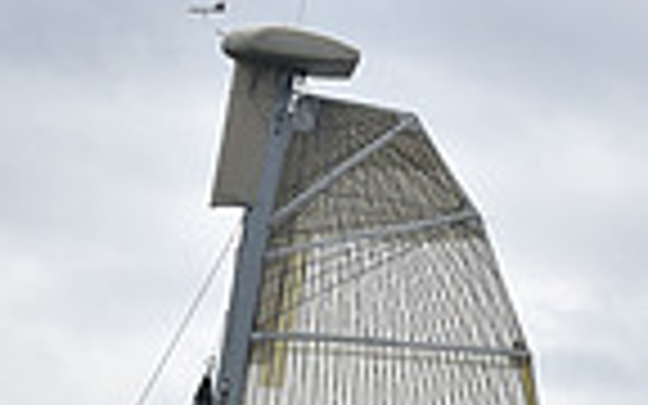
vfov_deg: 4.4
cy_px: 1292
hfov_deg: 7.3
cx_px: 223
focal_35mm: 288
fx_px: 5086
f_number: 9
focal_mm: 70
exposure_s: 1/800
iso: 250
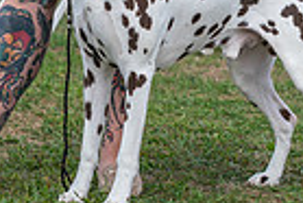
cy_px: -152
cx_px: 39
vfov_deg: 3.4
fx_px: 3438
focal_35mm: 408
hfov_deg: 5.0
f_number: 4.5
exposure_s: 1/2000
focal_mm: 98
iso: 400
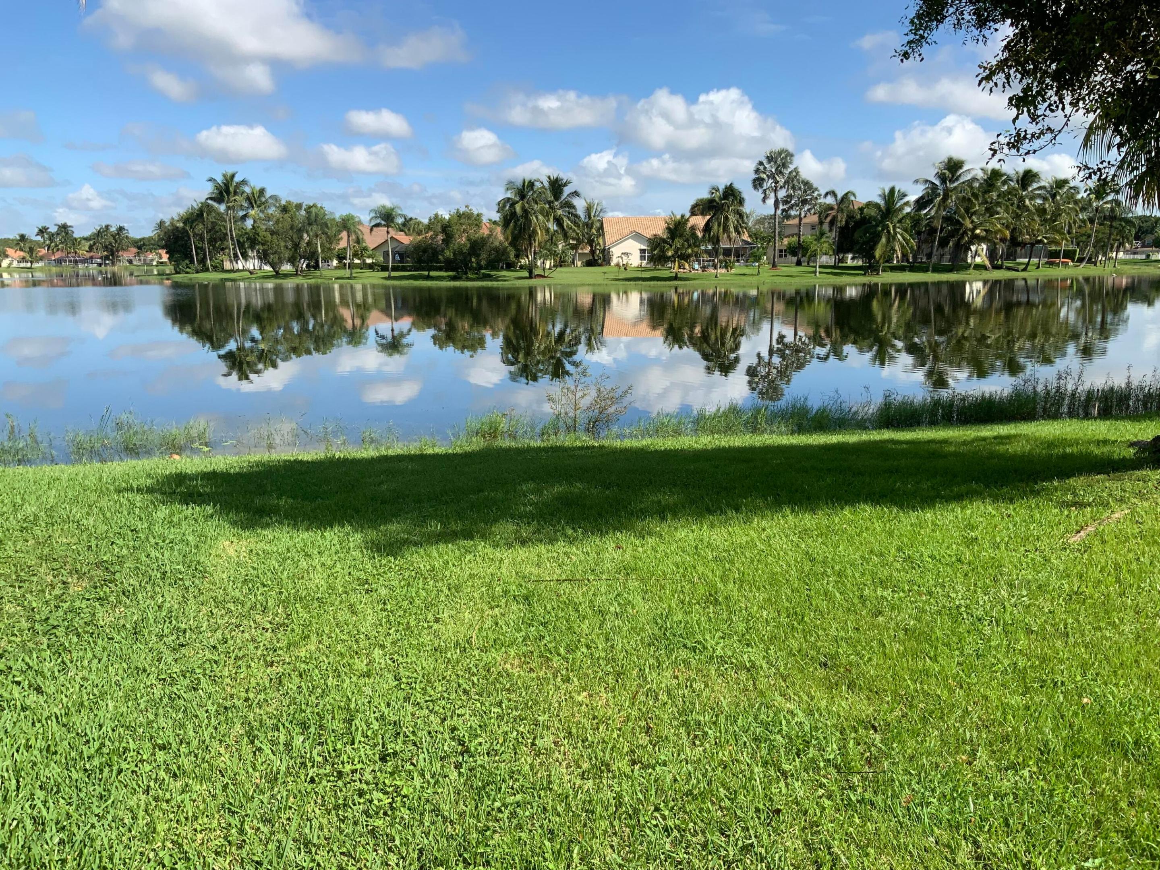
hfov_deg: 61.7
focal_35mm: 29
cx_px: 580
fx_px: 972
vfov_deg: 48.2
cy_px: 435
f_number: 1.8
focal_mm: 3
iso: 16
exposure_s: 1/1786
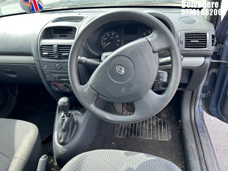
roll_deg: +7.6
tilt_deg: -26.9
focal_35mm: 26
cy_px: 86
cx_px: 114
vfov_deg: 53.1
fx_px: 171
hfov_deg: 67.3
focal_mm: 5.7
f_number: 1.5
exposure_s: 1/140
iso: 32
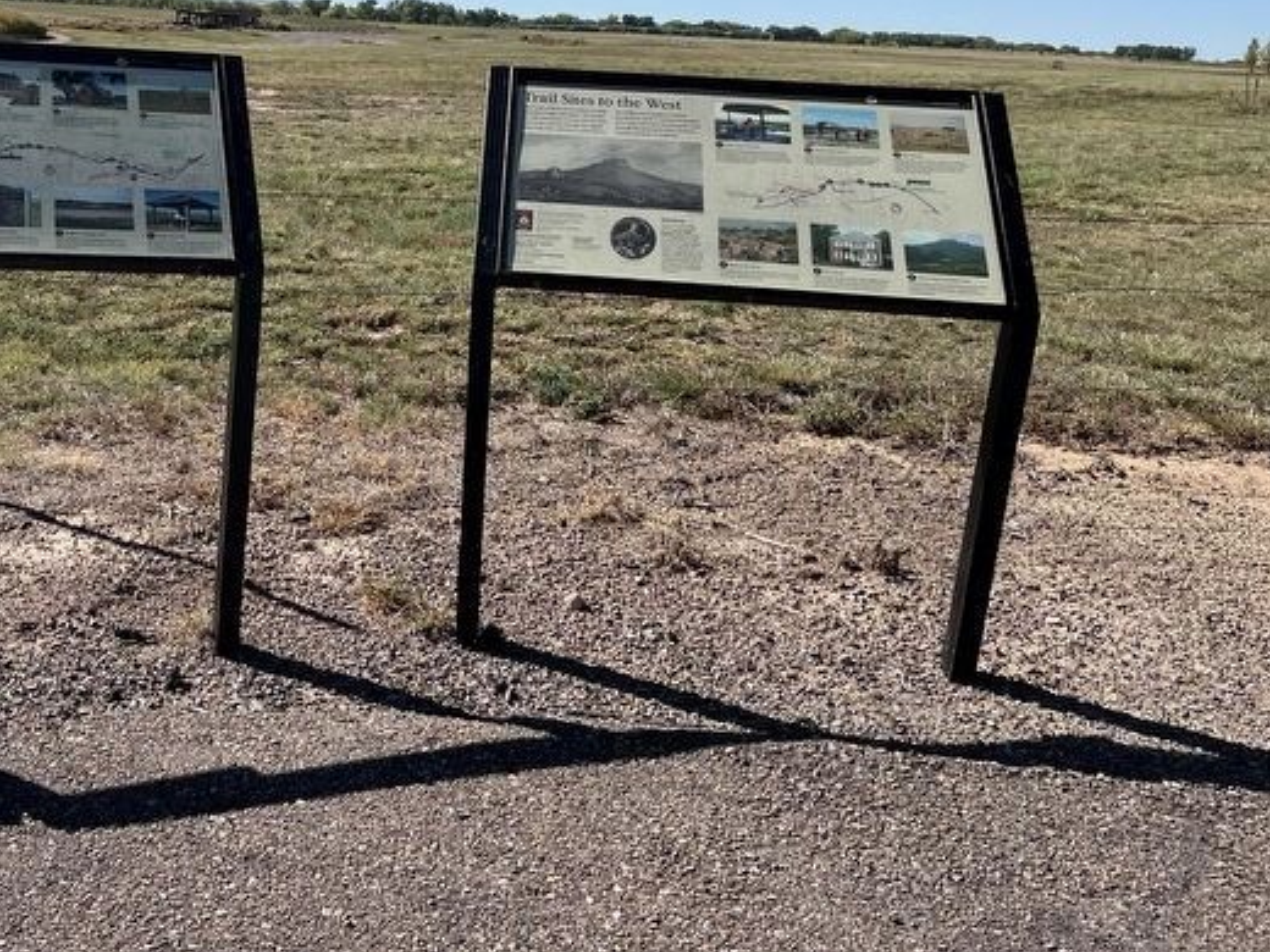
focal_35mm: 40
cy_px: 315
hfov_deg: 45.1
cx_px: 310
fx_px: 1468
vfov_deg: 35.6
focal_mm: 5.1
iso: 50
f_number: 1.6
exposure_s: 1/3876
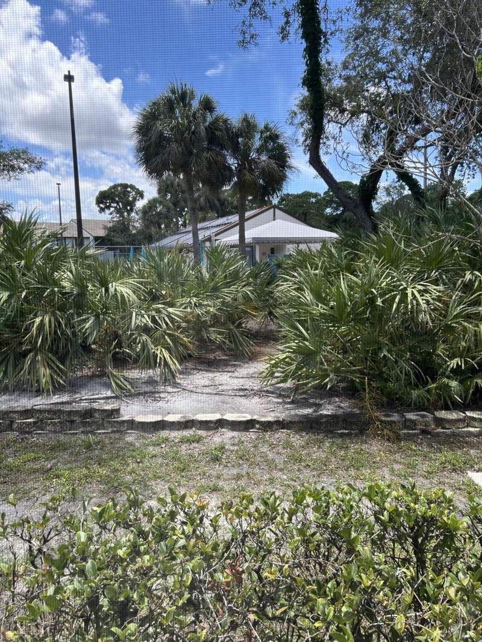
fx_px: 483
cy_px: 321
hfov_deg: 53.1
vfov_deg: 67.3
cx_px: 241
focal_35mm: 26
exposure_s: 1/917
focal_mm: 5.7
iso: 50
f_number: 1.5
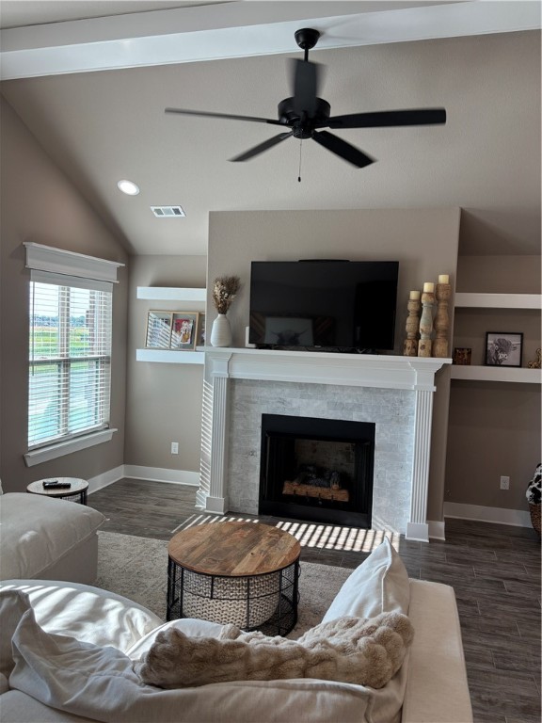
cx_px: 271
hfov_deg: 53.1
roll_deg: -3.1
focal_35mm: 26
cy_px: 362
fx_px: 543
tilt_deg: -3.9
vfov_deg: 67.3
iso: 40
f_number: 1.6
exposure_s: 1/120
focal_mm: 5.96
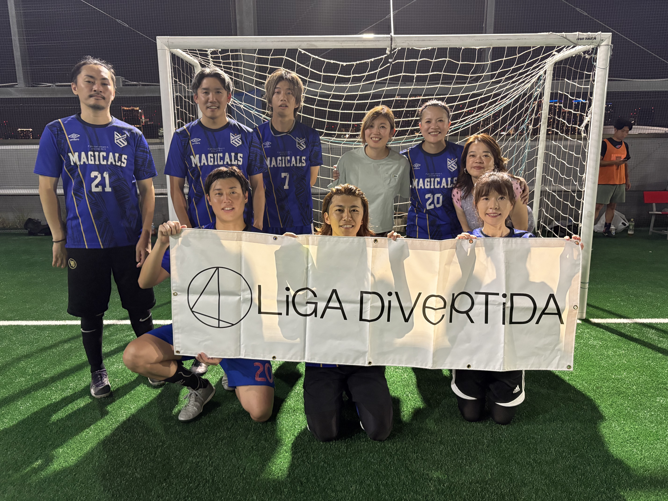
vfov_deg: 53.1
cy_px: 250
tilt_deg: -11.0
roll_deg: +1.1
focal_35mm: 26
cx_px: 334
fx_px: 502
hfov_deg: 67.3
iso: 400
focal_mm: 5.96
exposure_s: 1/50
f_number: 1.6
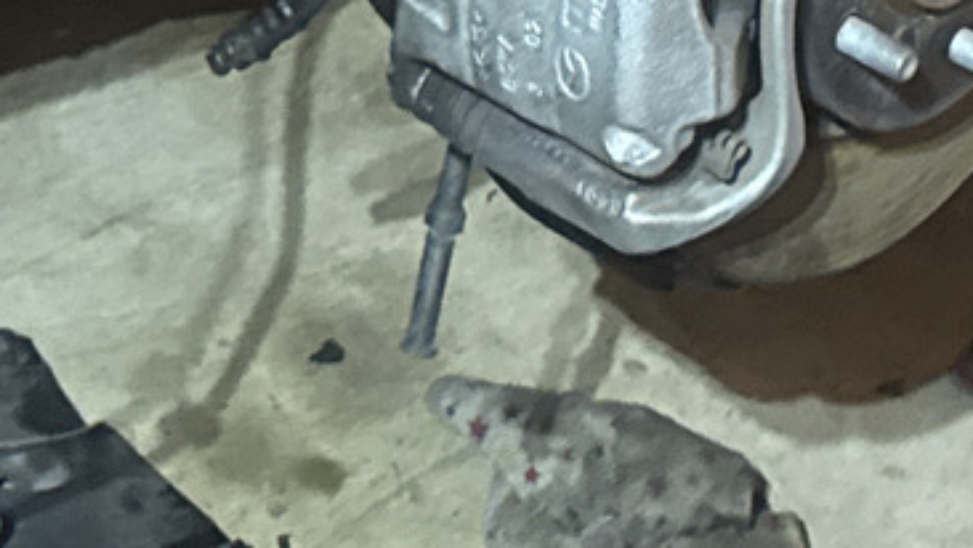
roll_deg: -4.4
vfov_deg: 7.2
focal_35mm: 143
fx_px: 3690
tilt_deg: -14.7
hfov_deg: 15.0
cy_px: -1288
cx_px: 375
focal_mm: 6.76
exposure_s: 1/40
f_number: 1.78
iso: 800
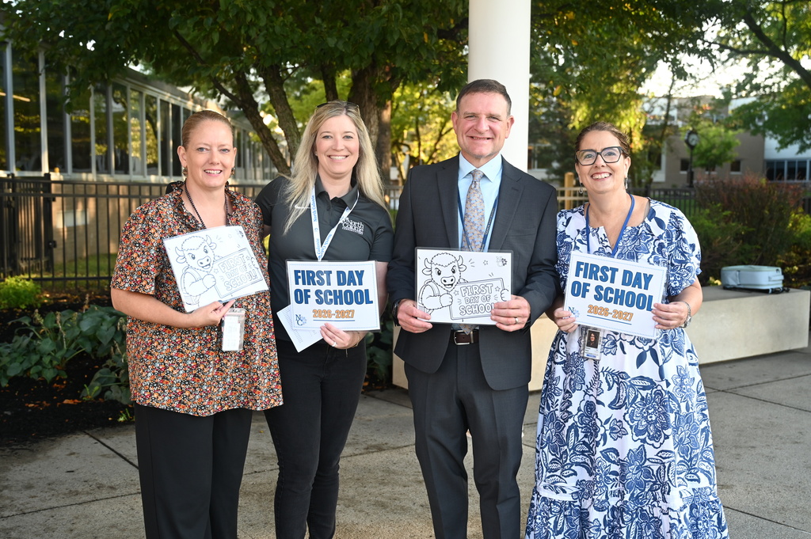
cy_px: 270
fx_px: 923
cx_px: 406
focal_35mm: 41
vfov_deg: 32.6
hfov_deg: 47.4
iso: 400
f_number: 4
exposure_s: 1/250
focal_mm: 41
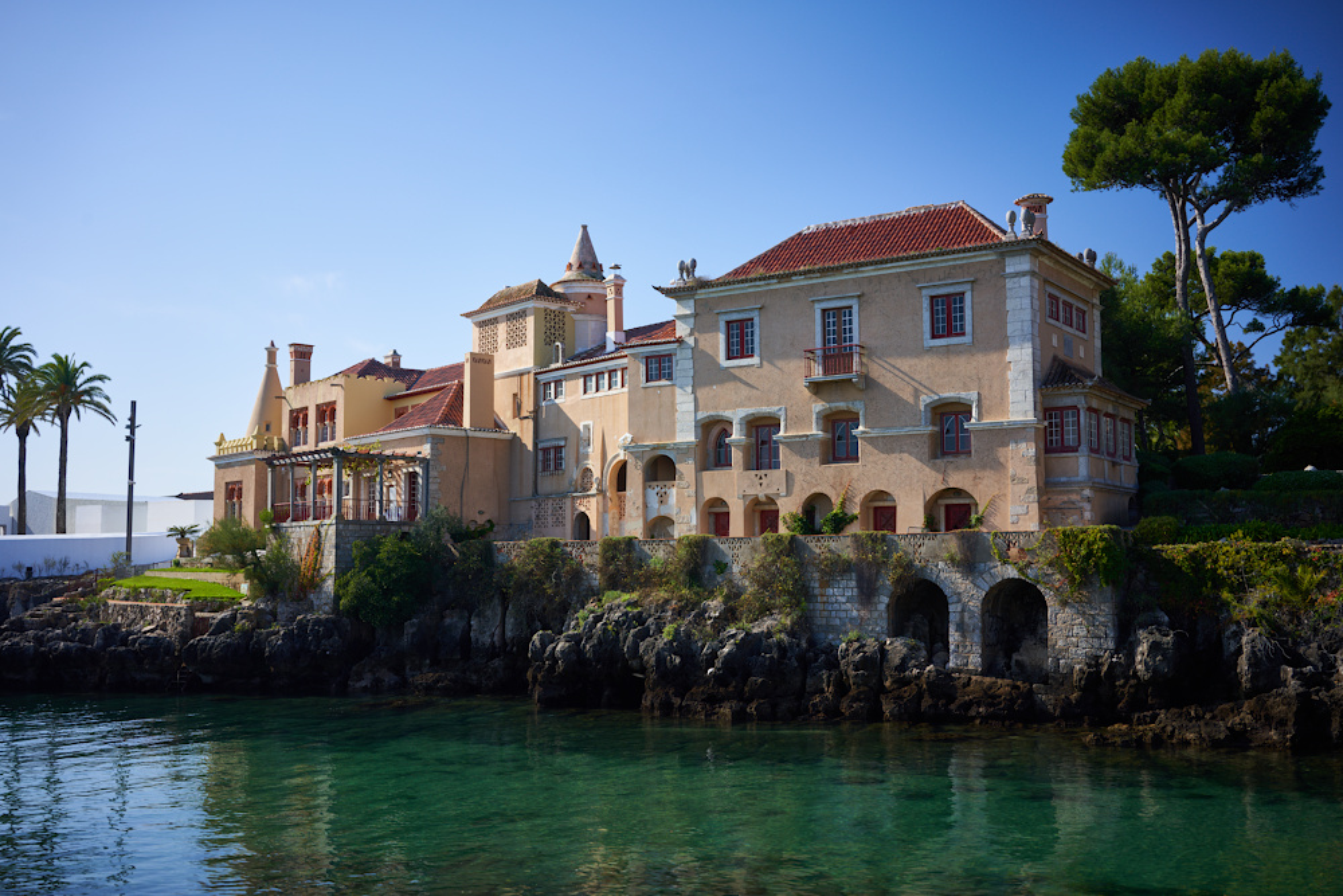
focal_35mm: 35
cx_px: 672
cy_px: 448
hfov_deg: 54.4
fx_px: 1306
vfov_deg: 37.9
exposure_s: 1/60
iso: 100
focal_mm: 35
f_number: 8
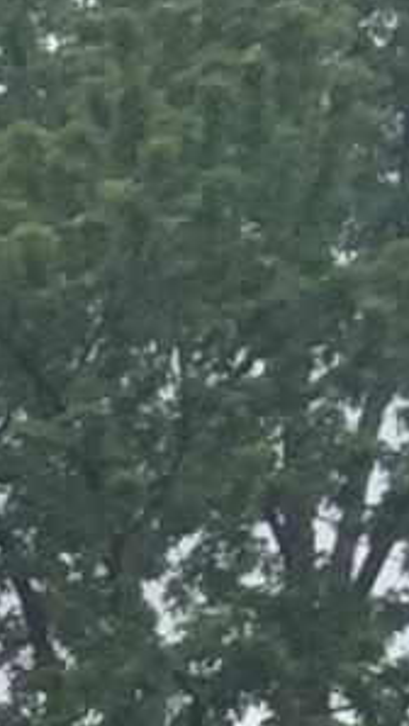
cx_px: -2671
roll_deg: -0.5
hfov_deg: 3.1
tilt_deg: +14.3
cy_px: 1637
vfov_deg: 6.5
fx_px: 6121
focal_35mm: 318
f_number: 2.2
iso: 32
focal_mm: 4.15
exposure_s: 1/719
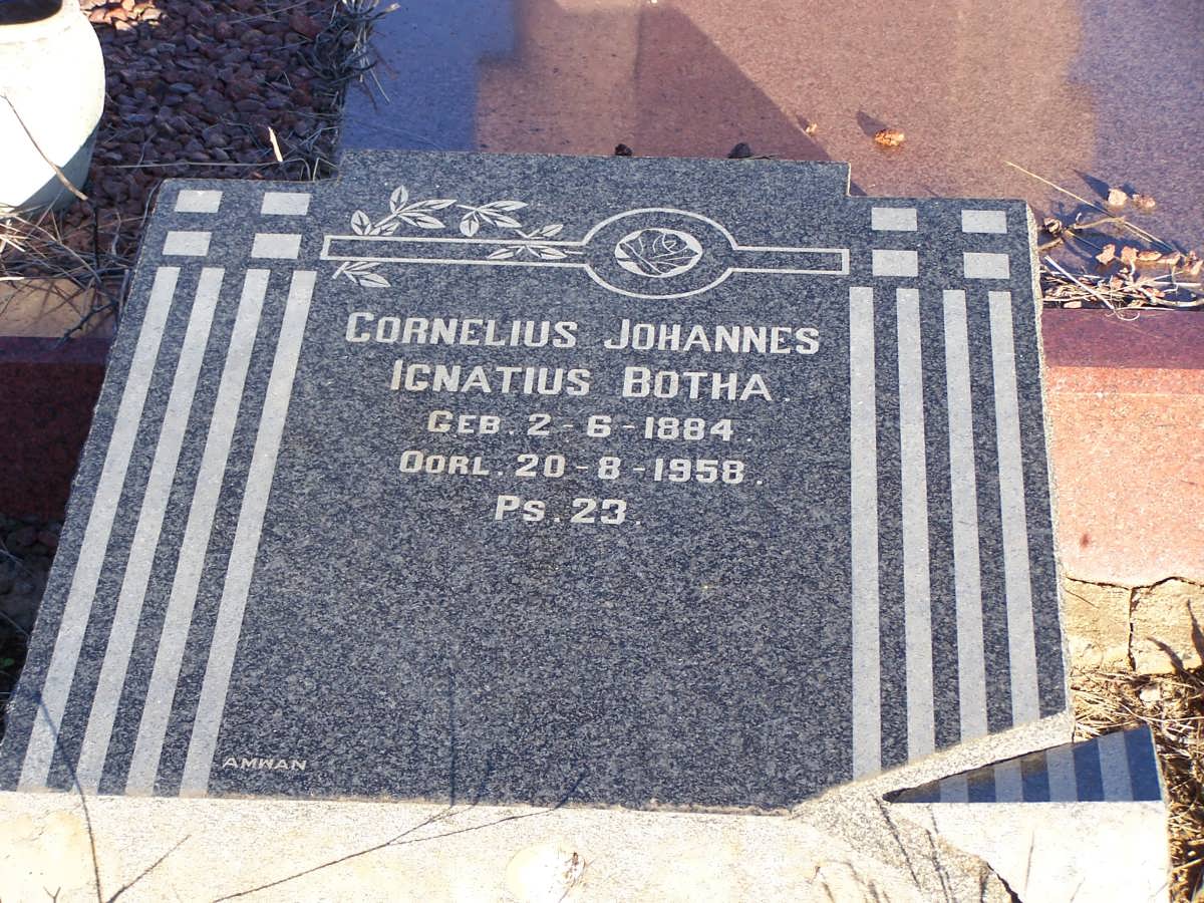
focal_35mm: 105
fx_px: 3652
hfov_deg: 18.7
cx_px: 602
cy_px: 452
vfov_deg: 14.1
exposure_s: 1/250
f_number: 3.2
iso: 80
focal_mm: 17.5
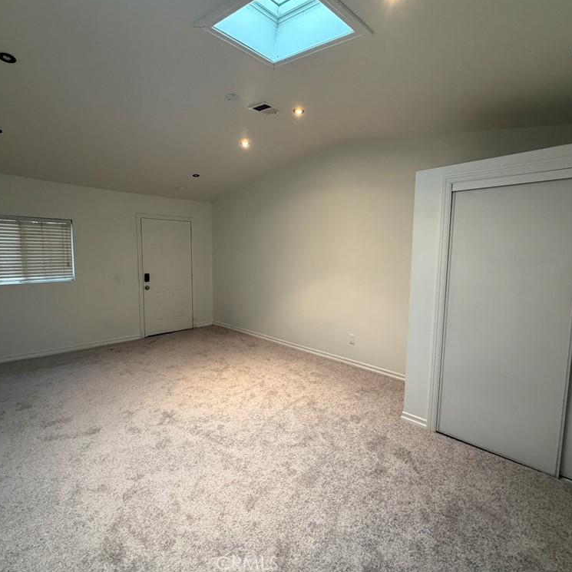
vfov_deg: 84.0
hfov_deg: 84.0
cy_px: 279
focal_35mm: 17
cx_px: 286
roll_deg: -0.3
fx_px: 318
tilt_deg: -5.3
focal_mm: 2.22
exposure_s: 1/60
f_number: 2.2
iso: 320
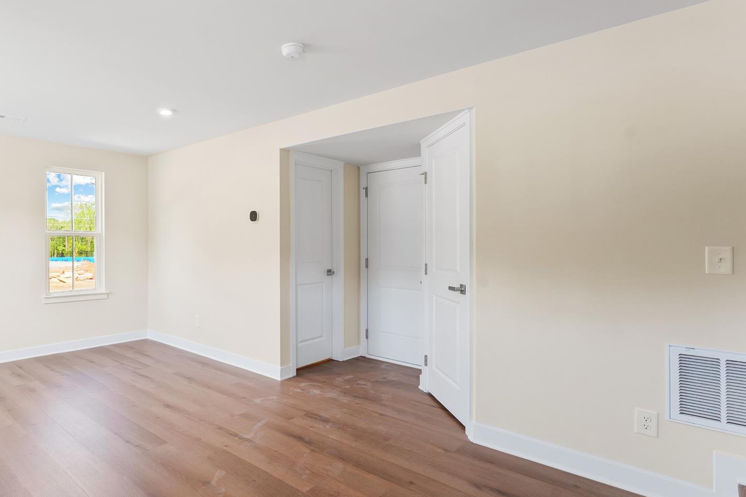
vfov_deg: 61.9
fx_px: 414
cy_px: 252
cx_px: 256
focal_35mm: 20
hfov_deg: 81.5
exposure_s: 1/13
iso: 200
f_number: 8
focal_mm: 14
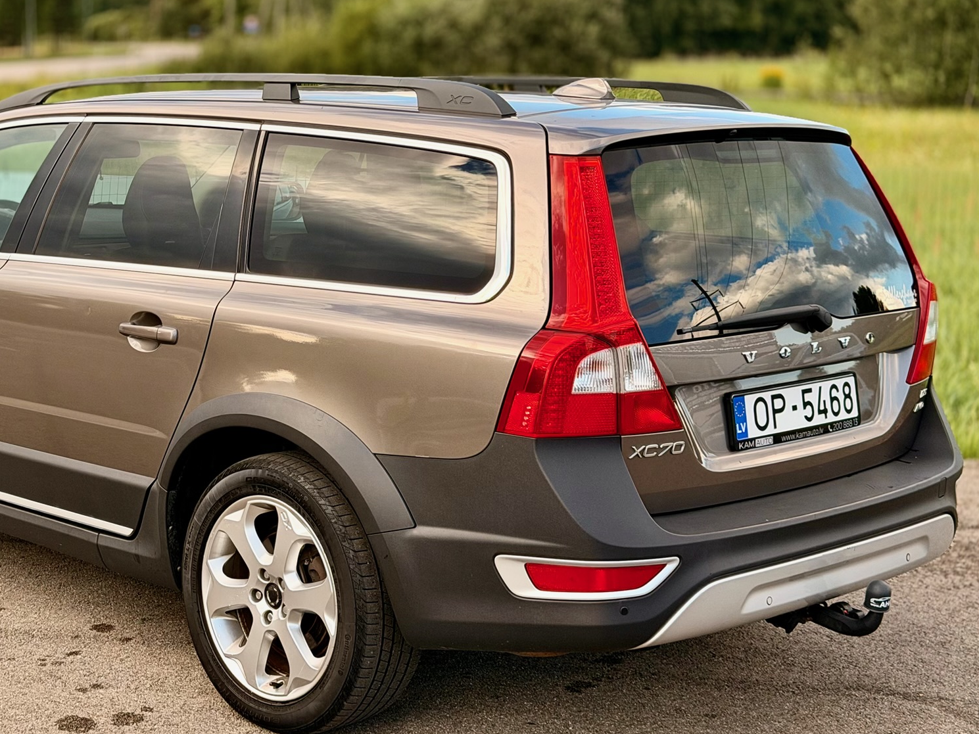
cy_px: 265
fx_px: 1867
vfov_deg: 22.2
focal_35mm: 66
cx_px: 314
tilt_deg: -7.0
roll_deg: +0.0
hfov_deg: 29.2
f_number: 1.78
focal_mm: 6.76
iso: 80
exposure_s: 1/975
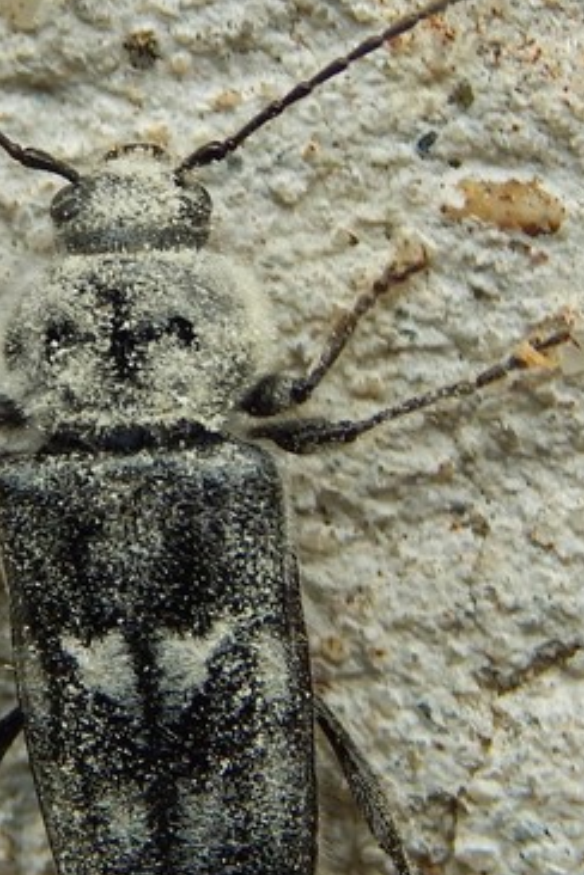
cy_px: 571
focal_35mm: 252
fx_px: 6132
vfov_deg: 8.2
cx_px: 174
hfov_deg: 5.5
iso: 125
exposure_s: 1/200
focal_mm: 18.7
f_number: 4.5
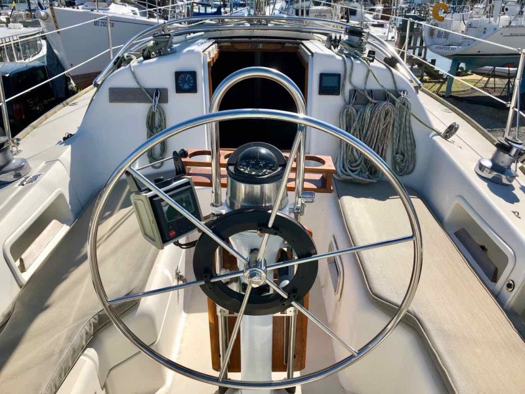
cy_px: 197
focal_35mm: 28
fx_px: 425
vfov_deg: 49.7
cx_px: 262
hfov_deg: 63.4
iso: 20
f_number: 1.8
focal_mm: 3.99
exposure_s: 1/2404
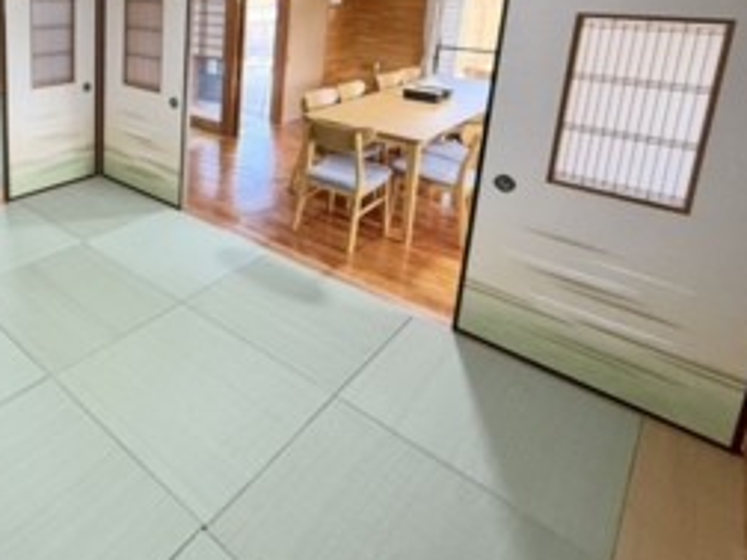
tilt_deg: -10.9
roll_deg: -0.4
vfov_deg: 50.2
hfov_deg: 61.1
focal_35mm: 25
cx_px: 107
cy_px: 83
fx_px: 539
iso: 400
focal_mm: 2.22
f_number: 2.2
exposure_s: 1/100
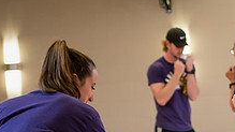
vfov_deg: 6.2
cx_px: 211
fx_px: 1208
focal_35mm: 194
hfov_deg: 11.0
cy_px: 194
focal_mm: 70
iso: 1000
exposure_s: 1/200
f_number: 3.2
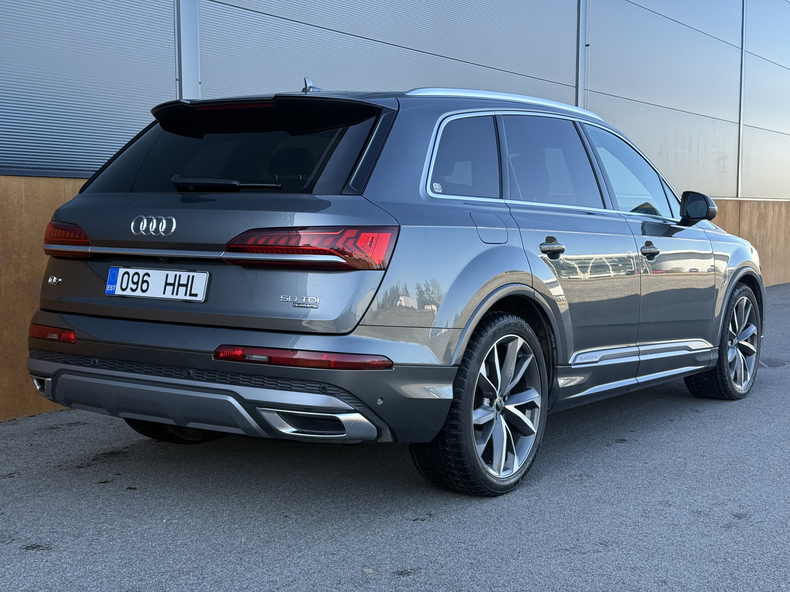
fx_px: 1095
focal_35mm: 48
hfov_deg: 39.7
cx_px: 395
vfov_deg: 30.3
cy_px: 296
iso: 80
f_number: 1.78
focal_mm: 6.76
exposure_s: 1/733
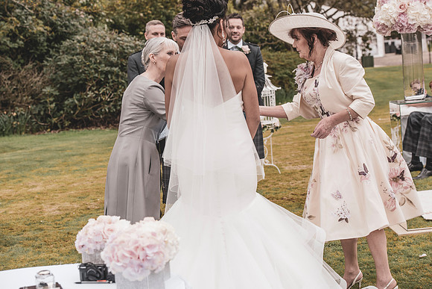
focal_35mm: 78
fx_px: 936
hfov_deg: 26.0
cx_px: 216
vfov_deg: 17.5
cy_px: 144
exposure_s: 1/320
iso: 250
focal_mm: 78
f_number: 5.6
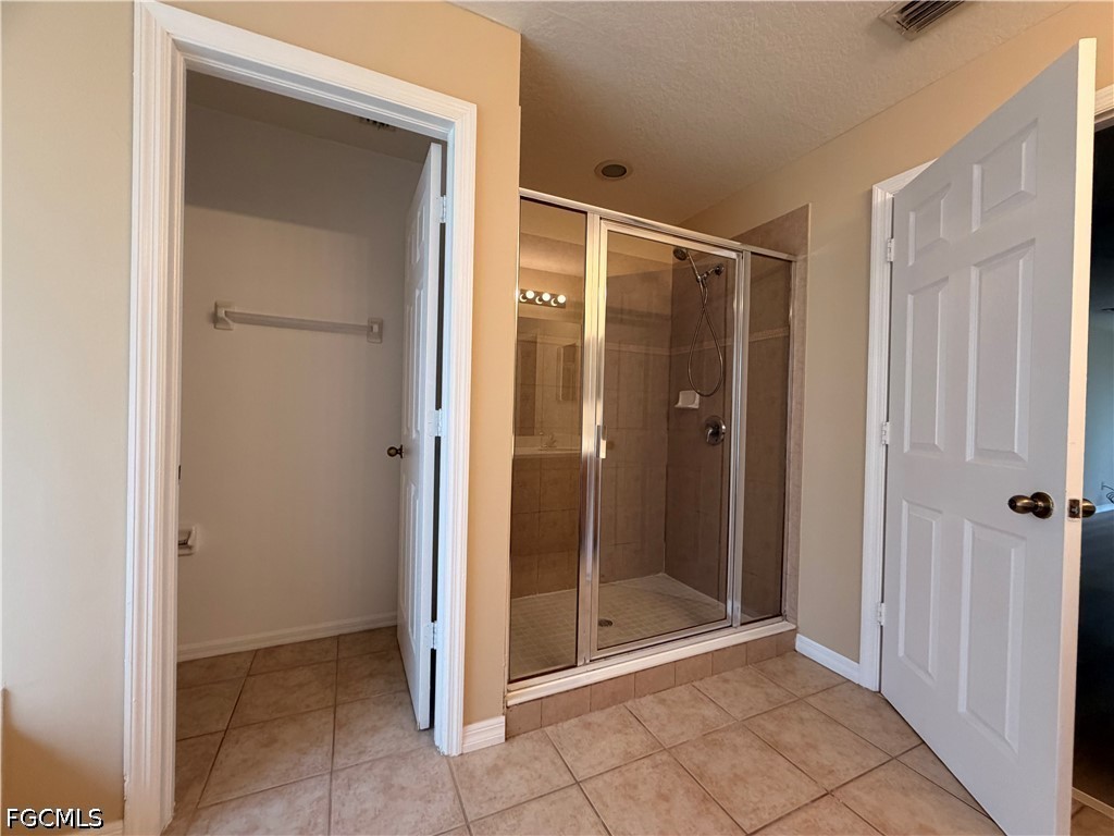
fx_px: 451
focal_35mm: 14
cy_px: 418
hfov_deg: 102.1
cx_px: 557
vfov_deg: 85.7
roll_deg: -1.4
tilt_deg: -0.9
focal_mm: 2.22
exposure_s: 1/120
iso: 250
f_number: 2.2
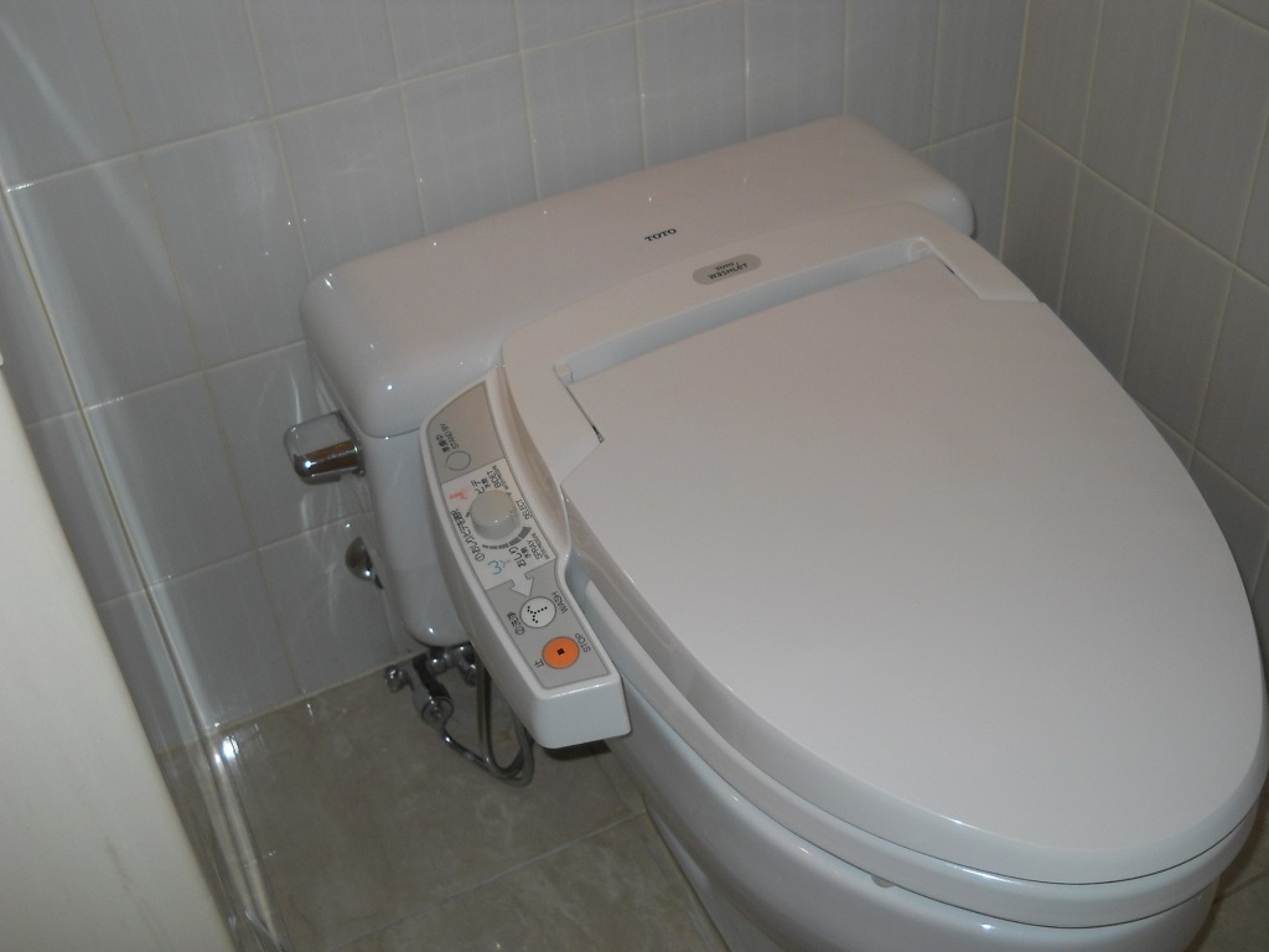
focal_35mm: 41
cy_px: 476
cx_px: 634
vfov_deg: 35.1
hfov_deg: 45.8
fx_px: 1503
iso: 80
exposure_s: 1/30
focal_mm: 6.72
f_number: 3.1
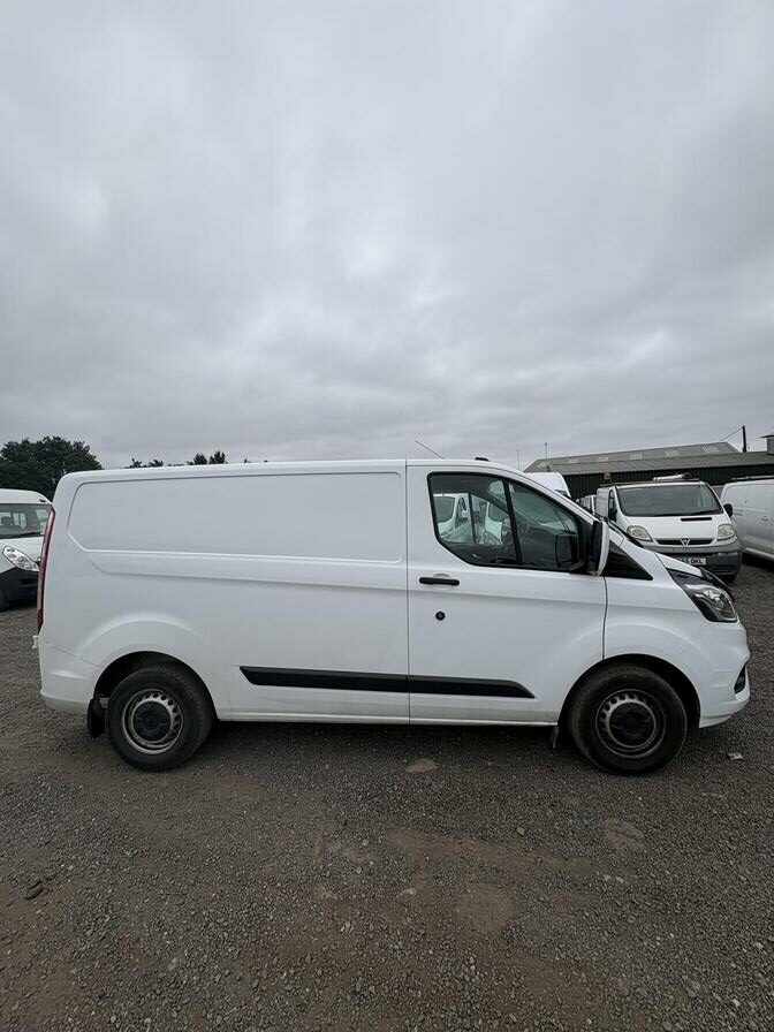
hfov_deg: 85.7
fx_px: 417
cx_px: 387
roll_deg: +2.5
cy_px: 516
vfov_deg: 102.1
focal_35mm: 14
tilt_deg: +2.2
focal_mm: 2.22
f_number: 2.2
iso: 50
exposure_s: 1/1506
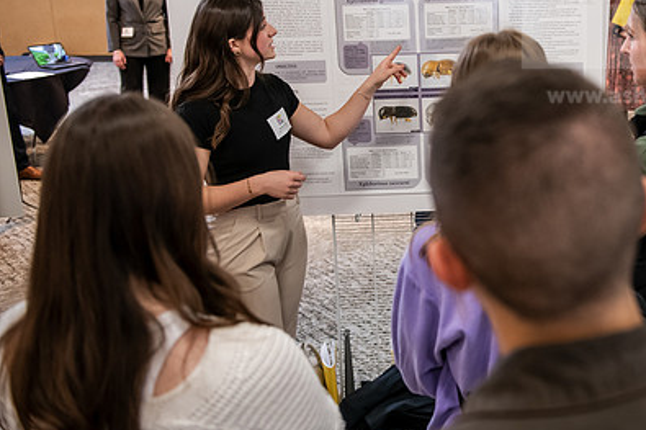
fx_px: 843
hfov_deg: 40.9
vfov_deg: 28.4
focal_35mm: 47
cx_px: 473
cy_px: 130
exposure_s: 1/160
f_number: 3.2
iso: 2000
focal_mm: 32
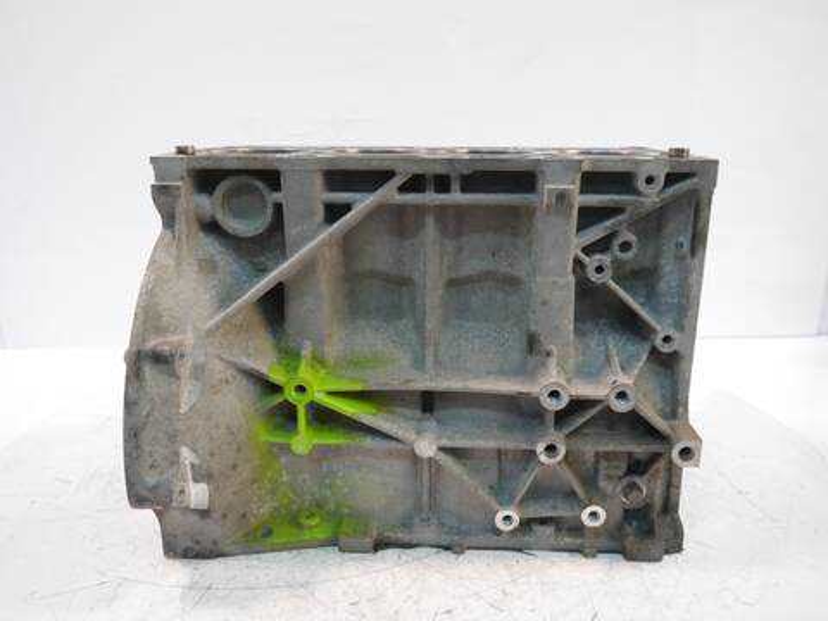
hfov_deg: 63.4
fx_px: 670
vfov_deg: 49.7
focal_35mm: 28
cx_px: 414
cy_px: 310
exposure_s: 1/60
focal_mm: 14
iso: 1000
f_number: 3.5
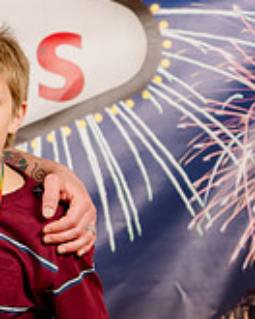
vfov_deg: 7.8
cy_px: 214
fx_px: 2330
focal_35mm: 247
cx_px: -222
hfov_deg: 6.1
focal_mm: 75
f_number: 4
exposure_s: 1/125
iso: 200
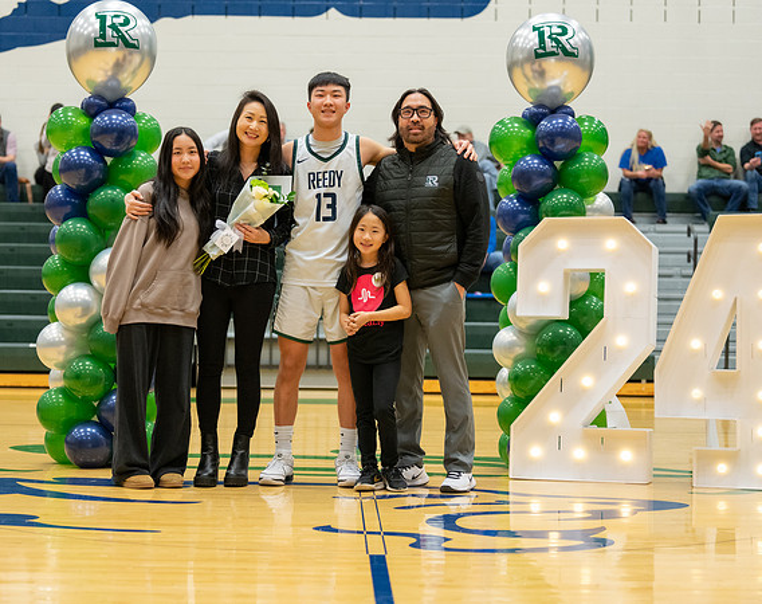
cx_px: 299
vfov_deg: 19.0
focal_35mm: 80
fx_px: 1799
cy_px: 295
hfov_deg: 23.9
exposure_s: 1/320
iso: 4000
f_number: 2.8
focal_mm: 70
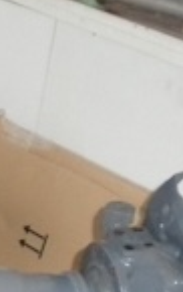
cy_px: 399
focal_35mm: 153
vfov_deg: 13.1
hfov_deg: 7.9
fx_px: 1217
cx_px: -273
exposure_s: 1/30
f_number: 3.1
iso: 400
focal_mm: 6.3
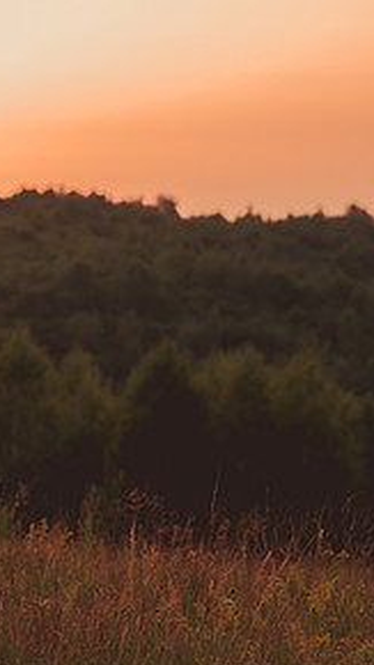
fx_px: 3352
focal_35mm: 190
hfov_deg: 6.4
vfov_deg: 11.3
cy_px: 358
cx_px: -60
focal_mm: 85
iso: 400
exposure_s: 1/500
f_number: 4
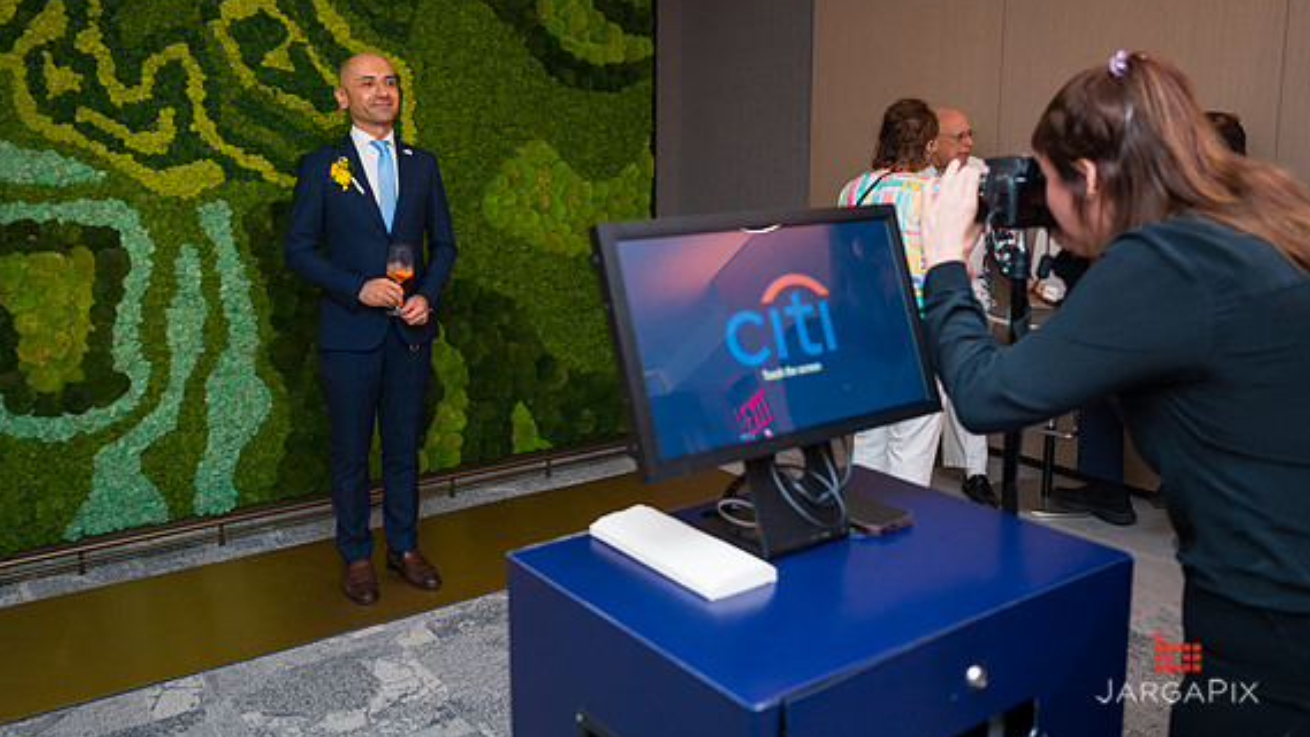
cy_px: 287
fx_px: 1111
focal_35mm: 32
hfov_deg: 61.0
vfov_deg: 36.5
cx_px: 616
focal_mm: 28
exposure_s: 1/200
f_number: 3.2
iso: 800
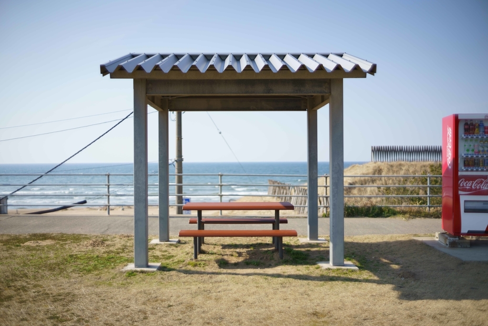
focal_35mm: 35
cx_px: 244
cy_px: 163
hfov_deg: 54.4
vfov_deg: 37.9
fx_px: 474
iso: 100
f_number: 1.4
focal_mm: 35
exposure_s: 1/8000
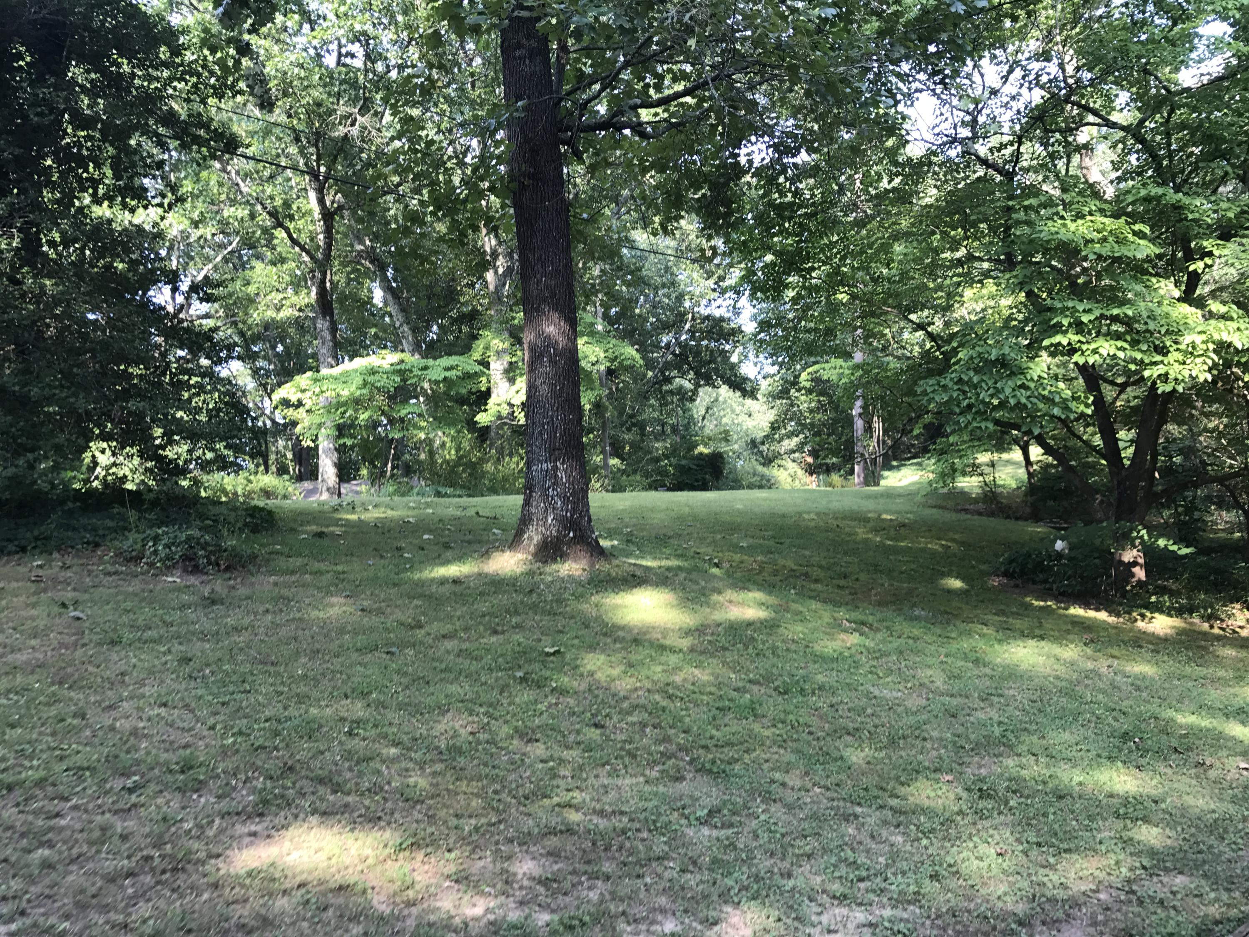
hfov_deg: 63.4
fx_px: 1010
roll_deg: +0.4
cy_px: 468
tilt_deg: +4.0
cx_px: 624
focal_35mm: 28
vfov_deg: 49.7
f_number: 1.8
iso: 20
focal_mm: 3.99
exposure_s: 1/120
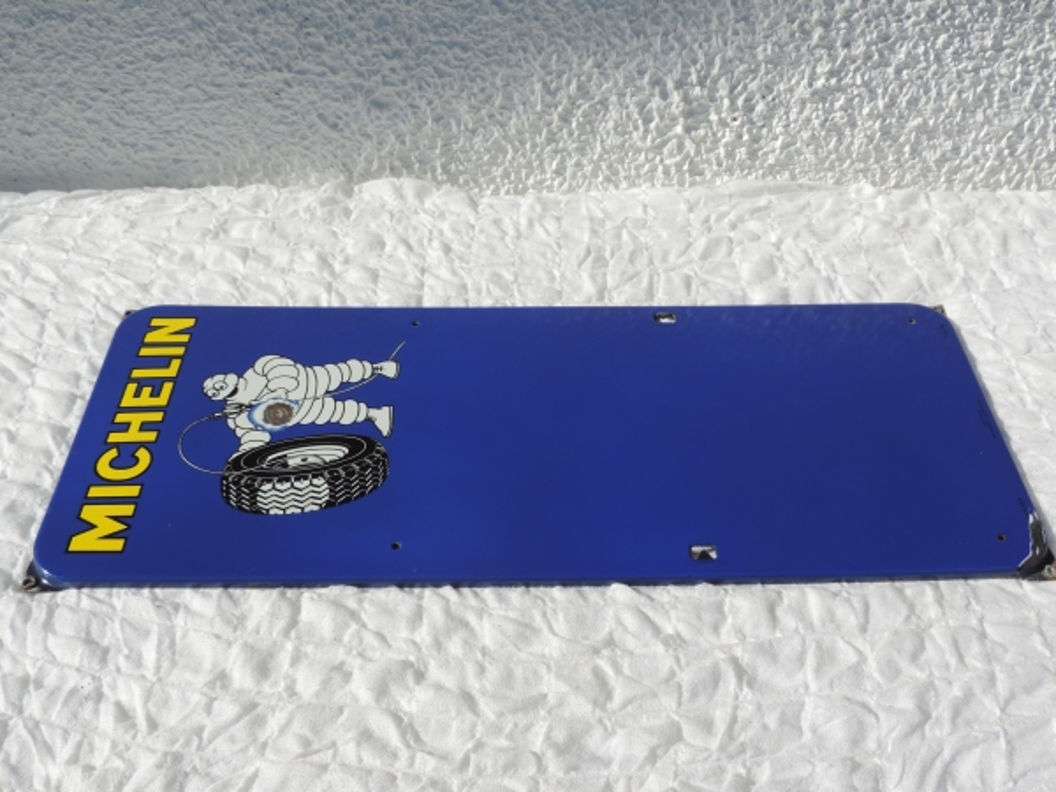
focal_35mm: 35
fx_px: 1068
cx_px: 528
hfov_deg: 52.6
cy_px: 396
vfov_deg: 40.7
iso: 80
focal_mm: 6.2
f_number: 3.3
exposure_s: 1/1600
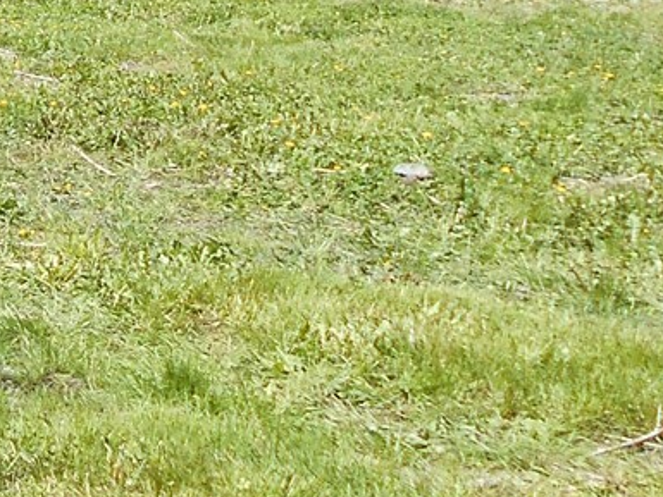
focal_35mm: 108
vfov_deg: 13.3
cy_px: -100
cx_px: -227
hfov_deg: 17.0
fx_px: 2069
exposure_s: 1/500
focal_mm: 4.6
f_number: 3.2
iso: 80
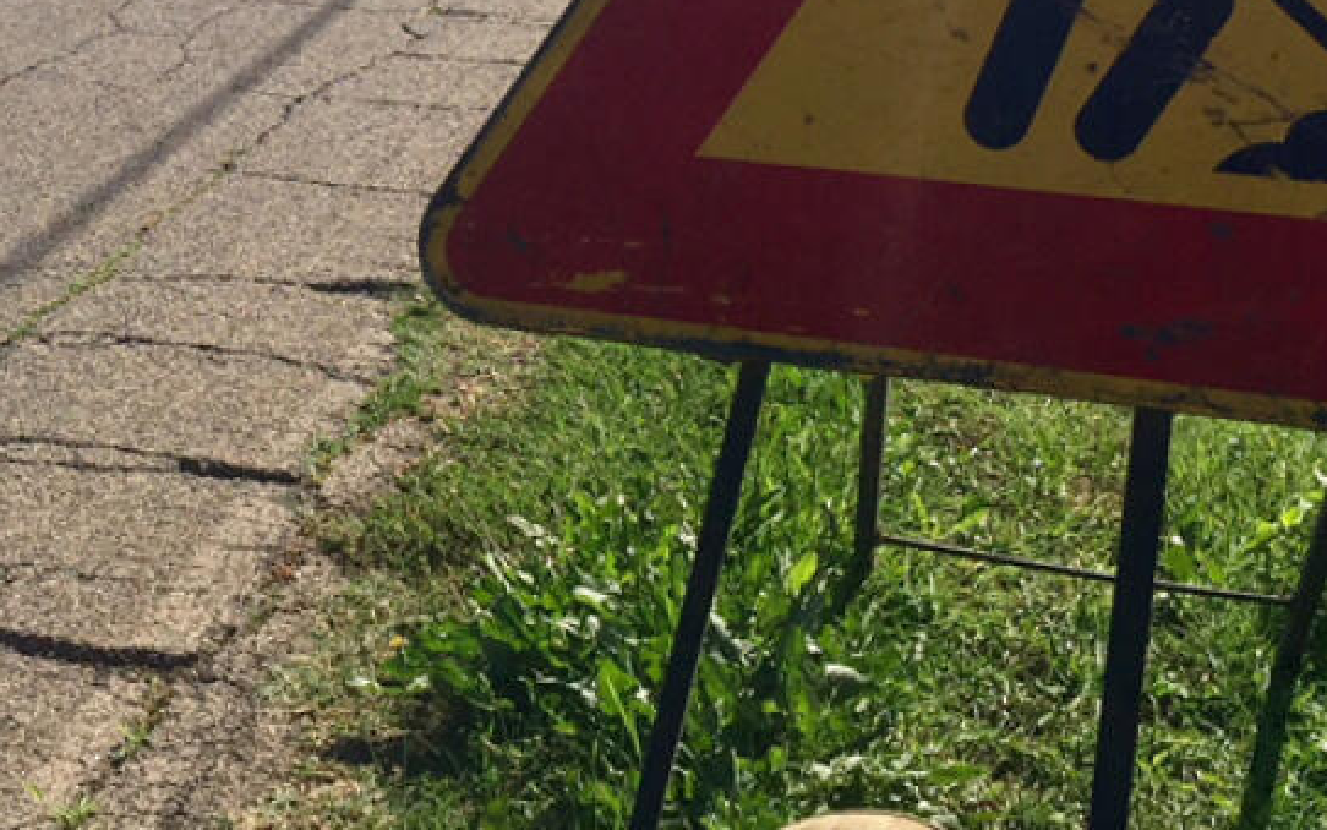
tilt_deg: -11.1
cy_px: -7
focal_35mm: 68
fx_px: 2460
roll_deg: +1.3
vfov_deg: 18.6
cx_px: 331
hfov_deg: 29.7
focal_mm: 4.15
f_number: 2.2
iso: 32
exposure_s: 1/3049
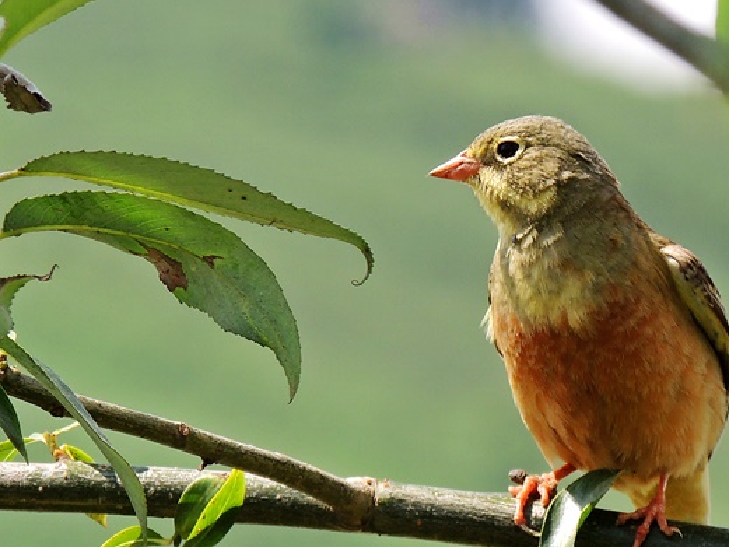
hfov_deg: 2.7
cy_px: 372
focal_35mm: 722
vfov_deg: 2.1
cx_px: 425
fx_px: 15209
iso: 100
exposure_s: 1/320
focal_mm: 83.8
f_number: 4.9
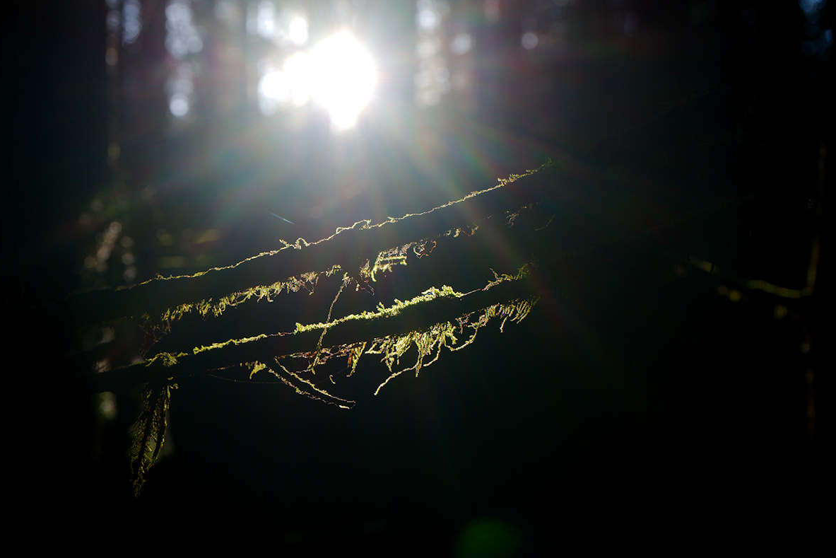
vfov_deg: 19.2
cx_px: 415
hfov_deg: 28.5
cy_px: 276
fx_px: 1649
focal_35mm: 71
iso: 200
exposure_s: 1/125
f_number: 8
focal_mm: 70
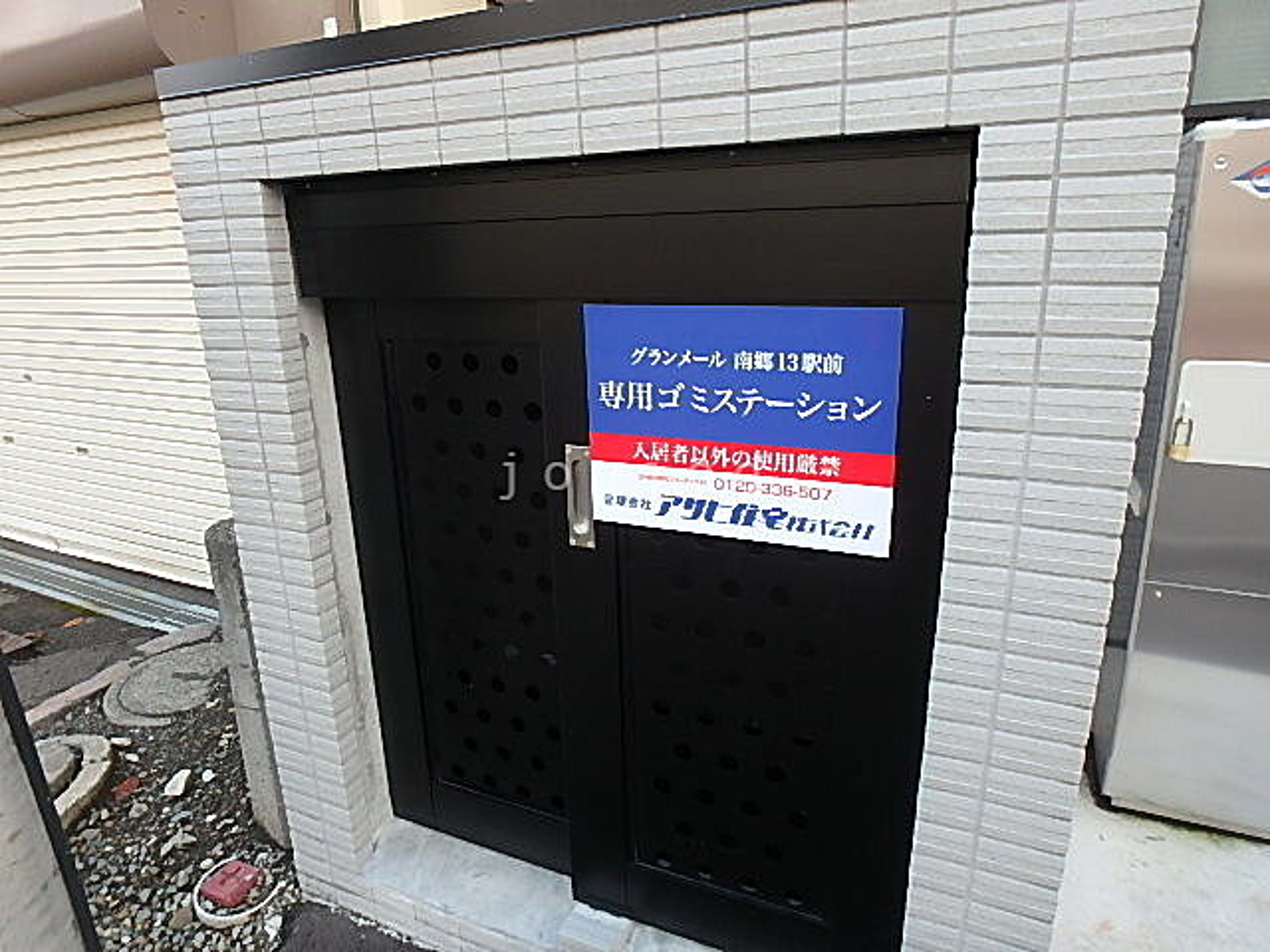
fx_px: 770
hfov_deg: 79.0
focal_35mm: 21
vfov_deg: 63.4
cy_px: 476
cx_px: 635
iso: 200
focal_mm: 3.7
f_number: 3.5
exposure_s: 1/60
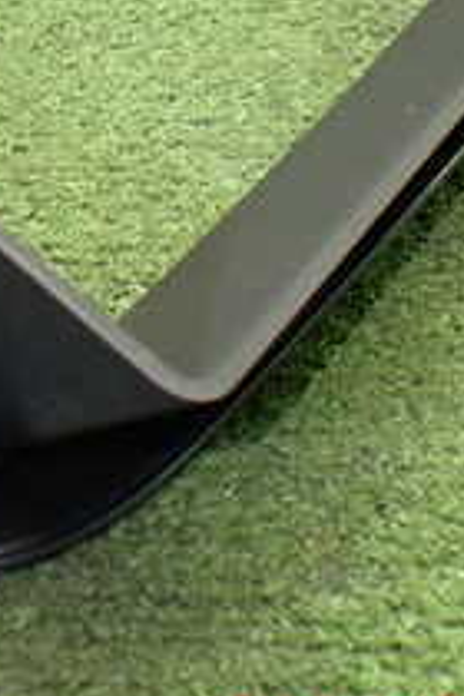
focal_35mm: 89
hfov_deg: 15.1
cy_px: 27
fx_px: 1721
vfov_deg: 22.1
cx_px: -10
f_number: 2.3
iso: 800
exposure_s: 1/60
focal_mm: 5.4
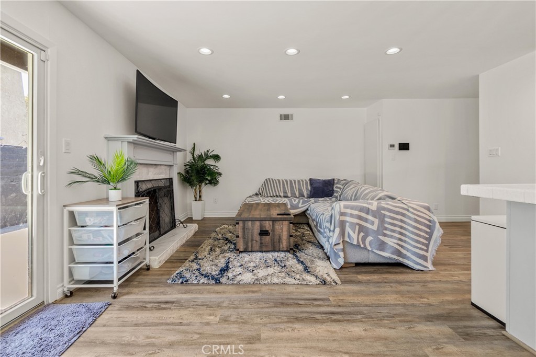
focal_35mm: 15
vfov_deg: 77.3
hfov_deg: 100.4
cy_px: 178
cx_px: 268
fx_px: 223
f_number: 8
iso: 400
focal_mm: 10
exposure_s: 1/4
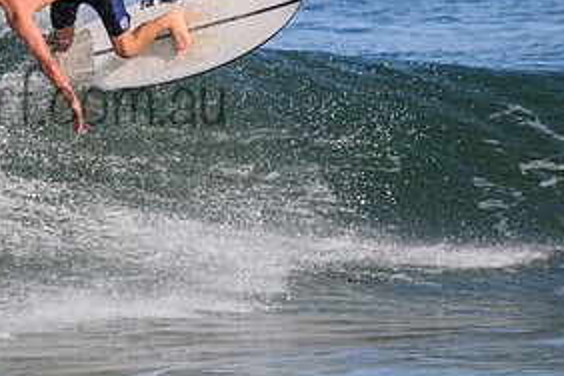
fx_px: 25754
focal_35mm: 1644
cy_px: 79
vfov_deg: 0.8
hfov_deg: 1.3
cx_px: 14
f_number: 11
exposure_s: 1/2000
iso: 1600
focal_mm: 800
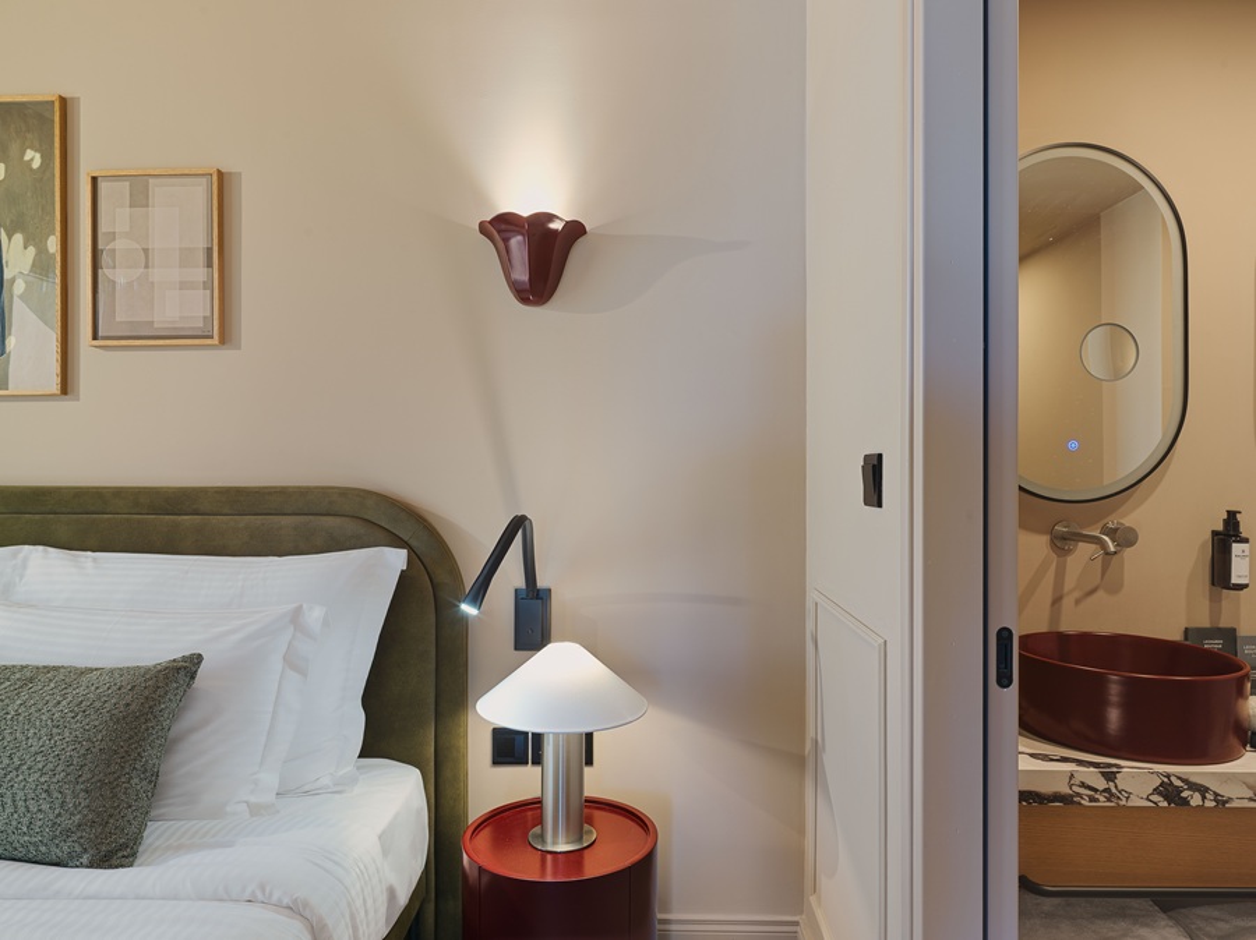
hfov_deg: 76.4
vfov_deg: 61.0
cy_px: 470
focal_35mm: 22
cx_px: 628
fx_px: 798
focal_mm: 28
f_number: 11
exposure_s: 1
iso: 100
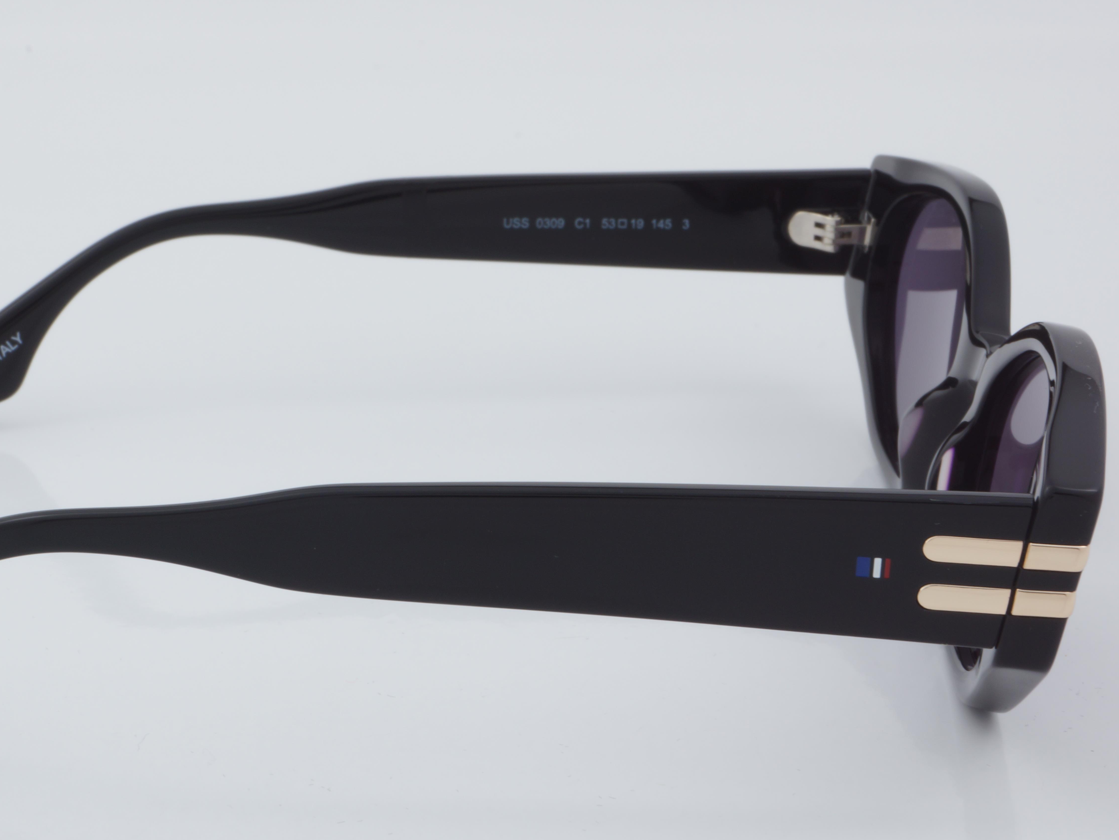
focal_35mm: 96
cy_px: 430
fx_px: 3103
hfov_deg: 20.4
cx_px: 390
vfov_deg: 15.4
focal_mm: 50
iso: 100
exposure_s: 1/4
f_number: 32
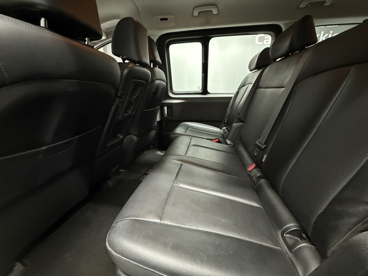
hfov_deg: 102.1
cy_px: 138
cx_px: 184
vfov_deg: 85.7
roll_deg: -0.8
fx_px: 149
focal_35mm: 14
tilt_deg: -16.6
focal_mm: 2.22
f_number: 2.2
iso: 1250
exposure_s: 1/25
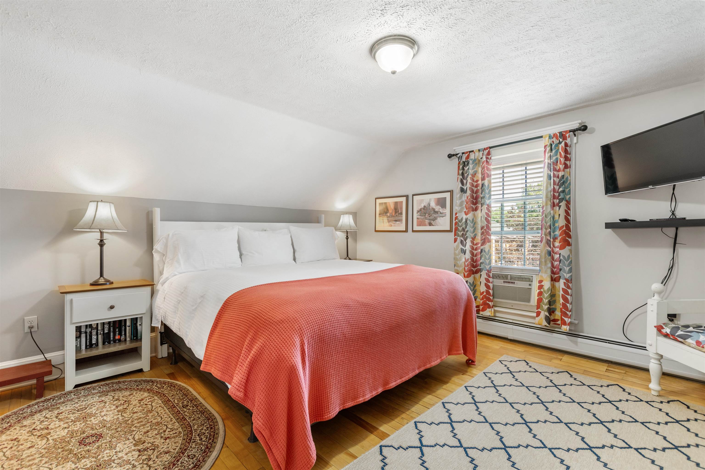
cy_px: 235
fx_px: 294
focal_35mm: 15
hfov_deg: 100.4
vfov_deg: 77.3
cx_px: 352
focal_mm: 10
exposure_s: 1/10
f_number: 5.6
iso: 100
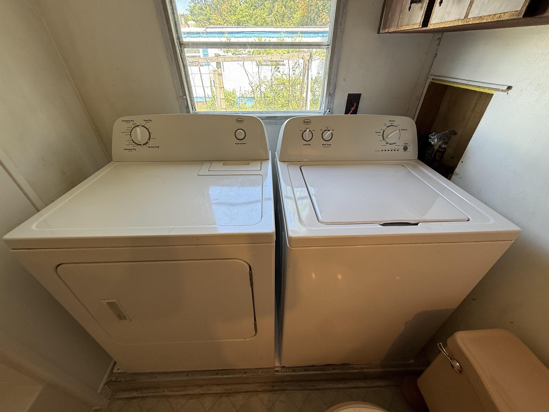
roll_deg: +0.5
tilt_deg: -36.9
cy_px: 206
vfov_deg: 85.7
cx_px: 274
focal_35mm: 14
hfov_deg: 102.1
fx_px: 222
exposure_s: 1/99
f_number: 2.2
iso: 100
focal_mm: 2.22
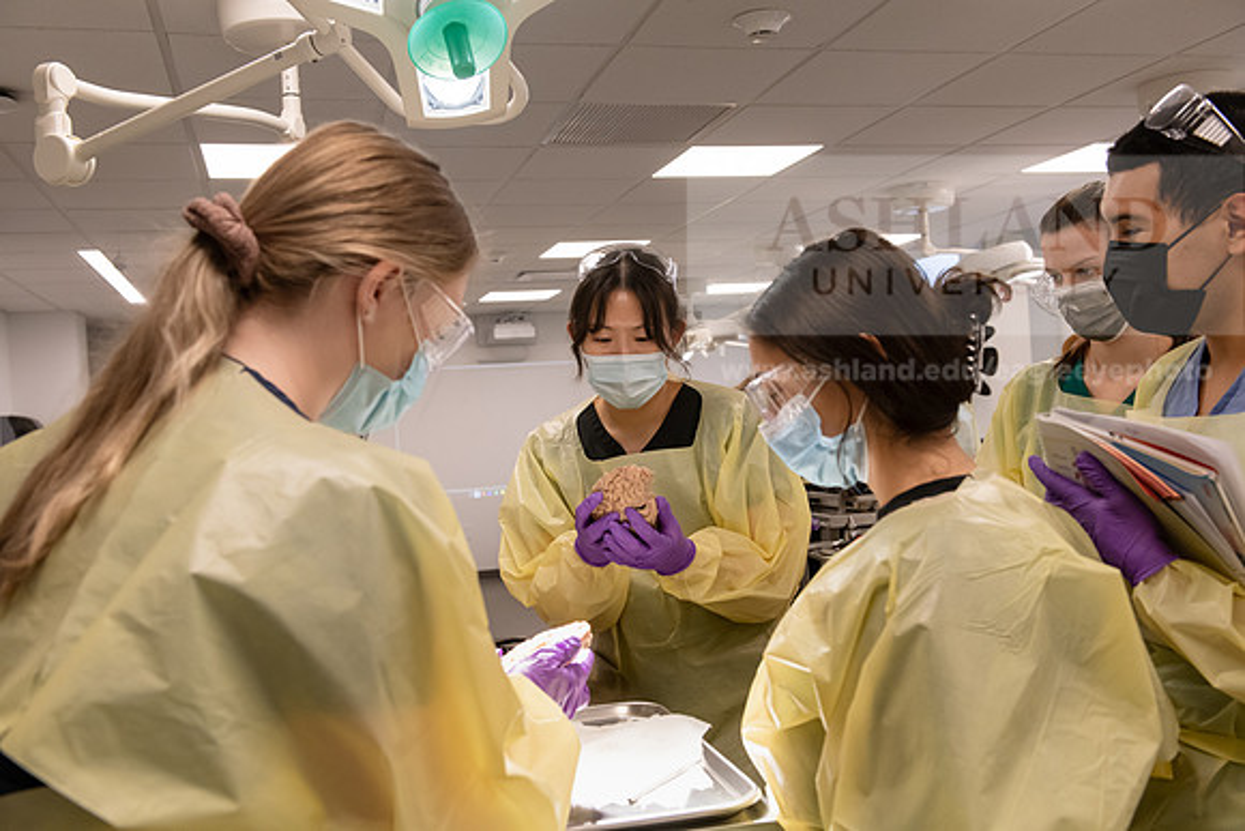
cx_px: 622
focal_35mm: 36
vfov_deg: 36.9
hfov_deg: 53.1
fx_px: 1245
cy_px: 416
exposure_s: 1/250
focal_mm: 36
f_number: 5.6
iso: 1250
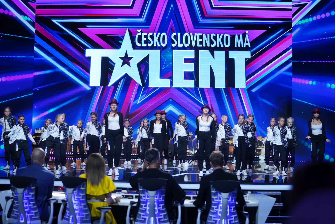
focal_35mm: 70
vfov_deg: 19.5
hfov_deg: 28.8
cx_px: 168
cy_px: 112
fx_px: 651
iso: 2000
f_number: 2.8
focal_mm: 70
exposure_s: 1/200
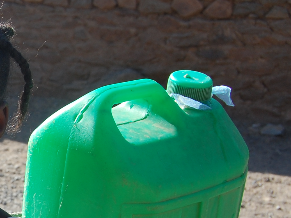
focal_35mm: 117
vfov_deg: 12.5
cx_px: -112
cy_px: 205
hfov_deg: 15.8
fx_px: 984
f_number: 6.3
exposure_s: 1/160
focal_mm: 28
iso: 200
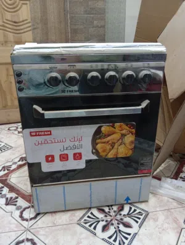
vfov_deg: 67.2
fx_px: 185
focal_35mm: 26
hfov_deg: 53.2
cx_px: 92
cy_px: 122
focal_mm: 3.96
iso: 514
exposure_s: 1/33.3
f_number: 1.8
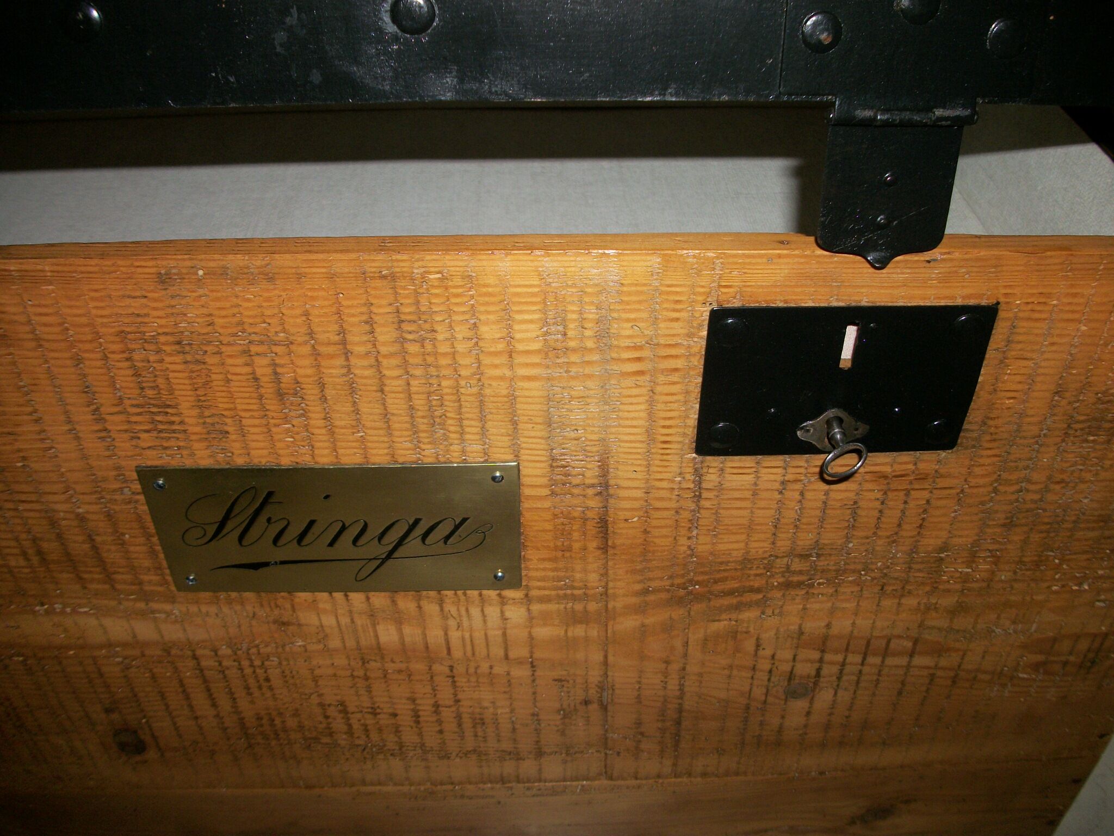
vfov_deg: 44.2
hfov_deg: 56.8
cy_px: 418
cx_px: 557
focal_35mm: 32
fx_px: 1030
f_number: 2.9
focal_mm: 5.7
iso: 80
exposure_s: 1/30
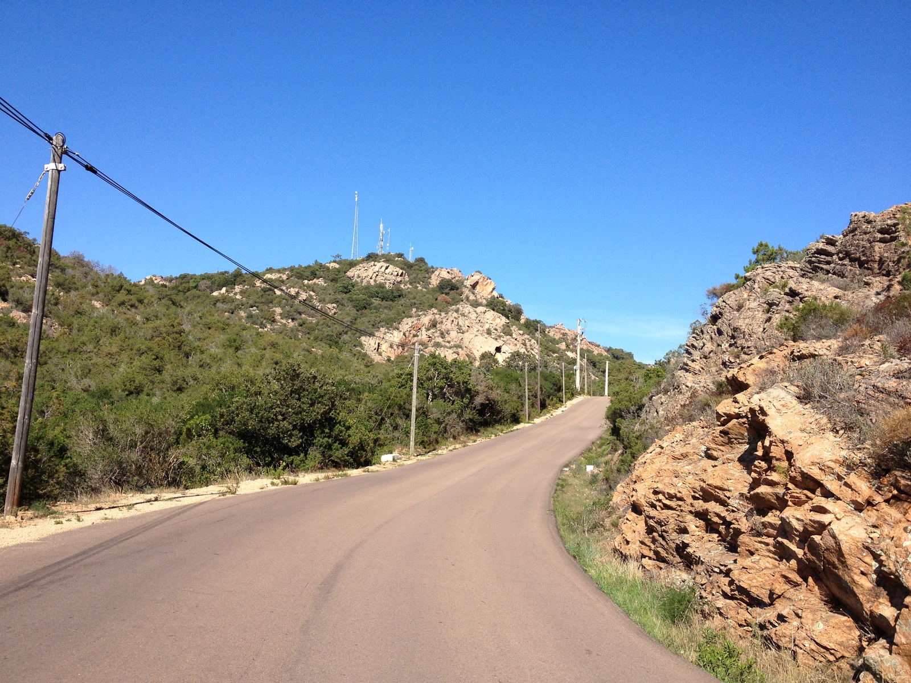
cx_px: 456
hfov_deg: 52.6
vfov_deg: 40.7
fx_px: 921
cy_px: 342
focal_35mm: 35
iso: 64
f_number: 2.4
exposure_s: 1/1381
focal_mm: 4.28
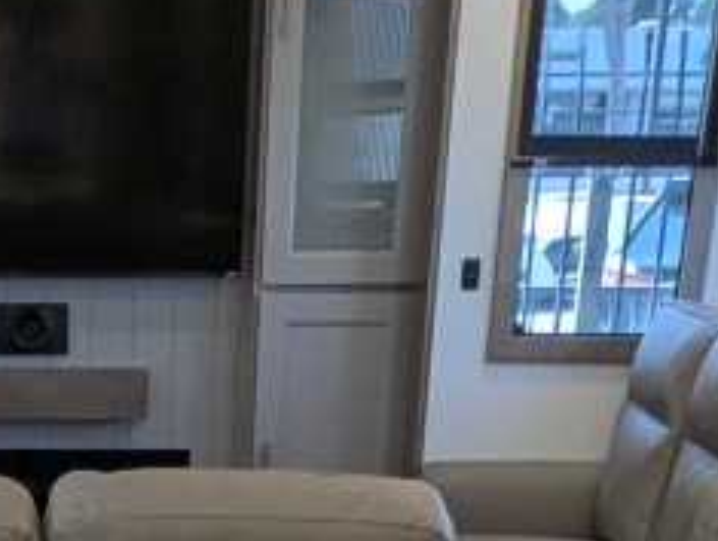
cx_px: 38
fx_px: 1973
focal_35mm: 95
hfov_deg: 20.1
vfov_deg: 12.5
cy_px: 1272
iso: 83
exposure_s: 1/87
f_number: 2.2
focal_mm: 2.35
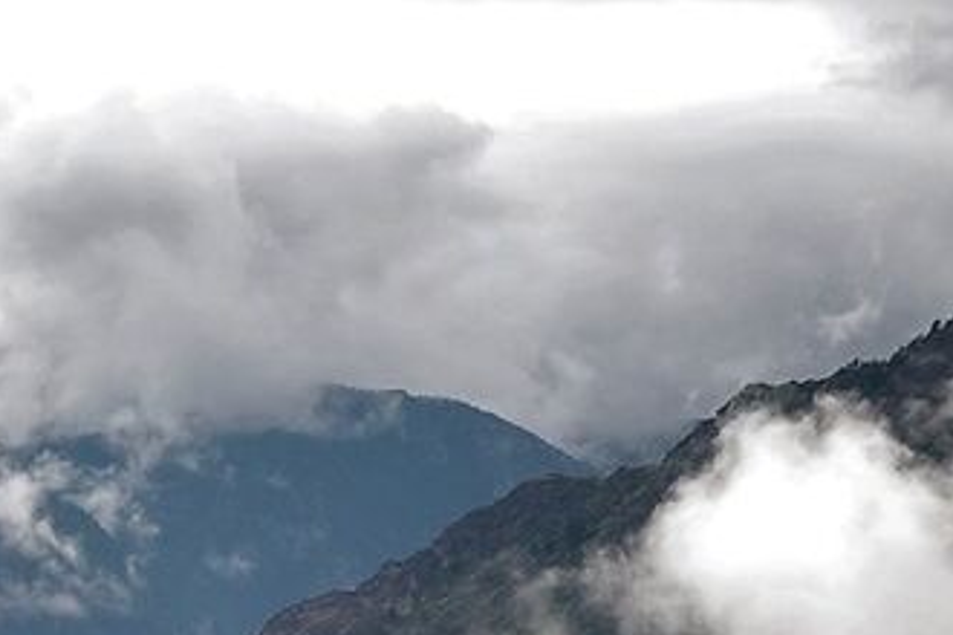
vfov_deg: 7.1
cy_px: 1475
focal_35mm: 182
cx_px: -338
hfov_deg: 11.0
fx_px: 4818
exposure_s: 1/400
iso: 100
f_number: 4
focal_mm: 9.3
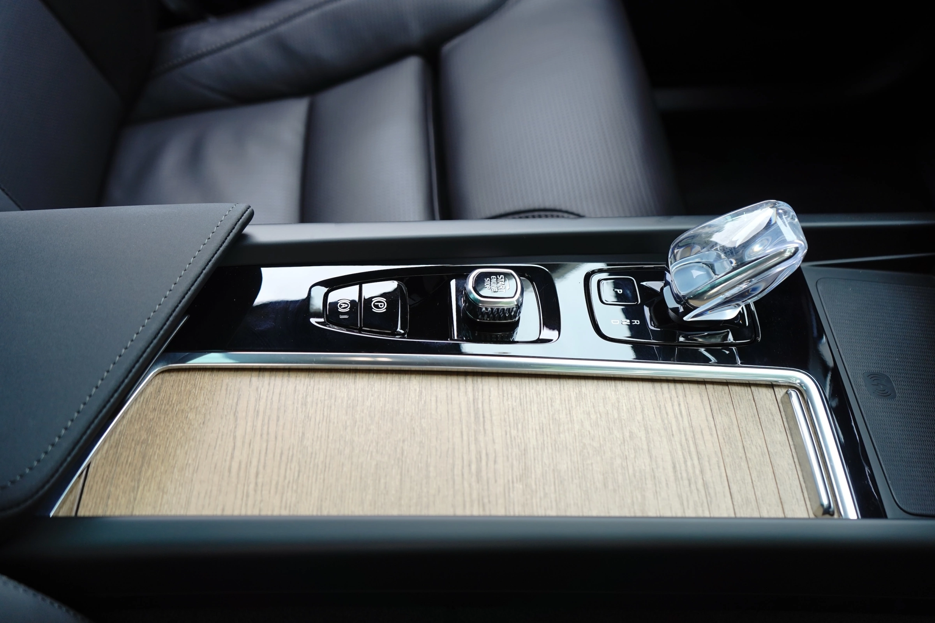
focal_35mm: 37
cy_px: 312
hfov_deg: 51.9
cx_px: 468
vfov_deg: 35.9
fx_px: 961
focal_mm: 37
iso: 320
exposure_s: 1/160
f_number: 4.5
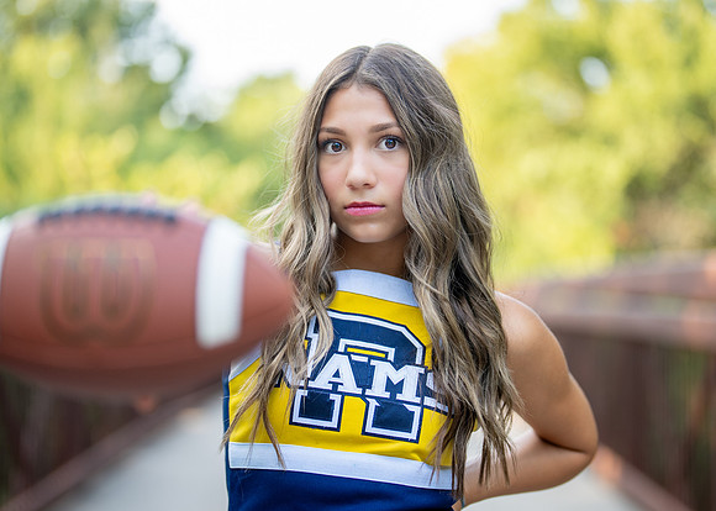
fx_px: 1362
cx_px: 359
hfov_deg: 29.5
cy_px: 249
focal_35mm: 67
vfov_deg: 21.3
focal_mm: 50
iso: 125
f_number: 1.2
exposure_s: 1/500
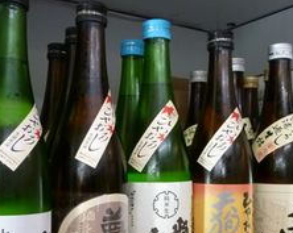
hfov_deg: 42.1
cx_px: 143
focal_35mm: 44
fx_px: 381
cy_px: 174
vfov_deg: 33.4
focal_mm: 4.5
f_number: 2.8
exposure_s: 1/13
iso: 400
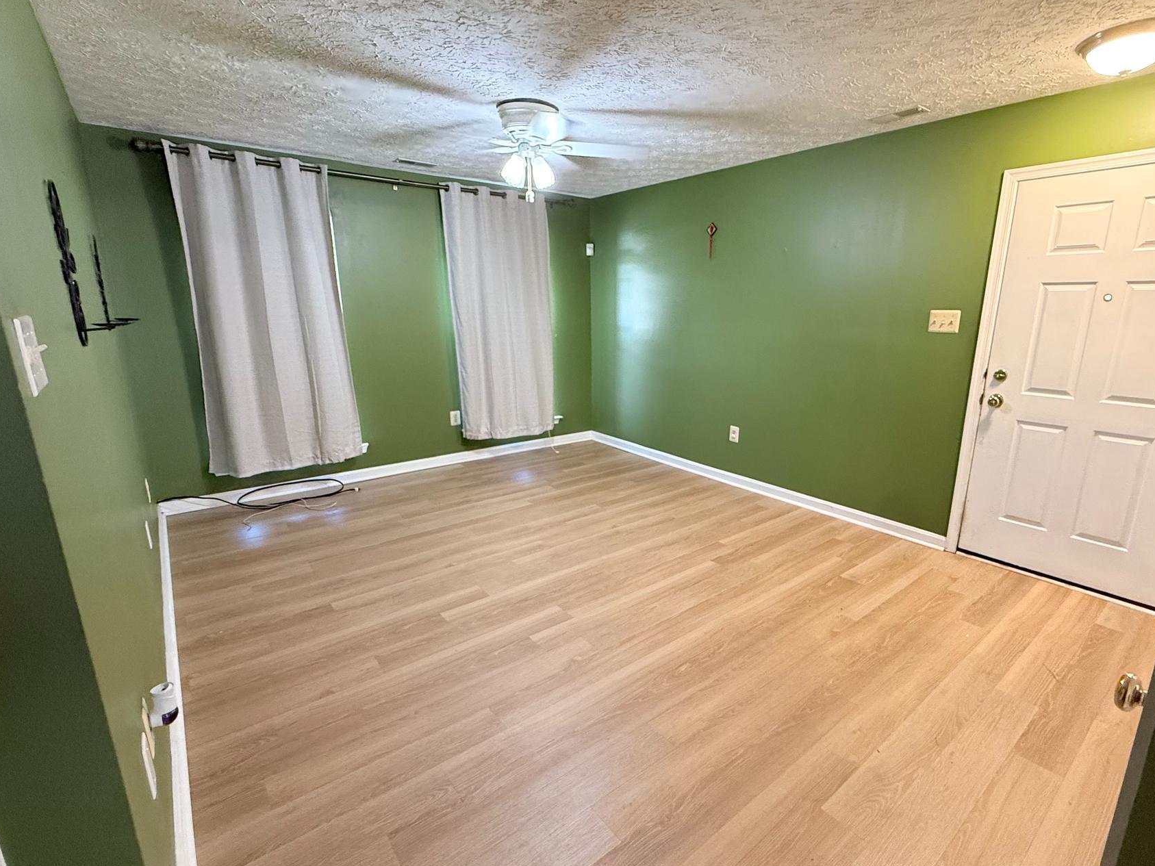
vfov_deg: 74.7
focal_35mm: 17
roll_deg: -0.7
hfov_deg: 90.8
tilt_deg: -13.6
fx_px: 567
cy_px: 446
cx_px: 627
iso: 500
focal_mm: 2.22
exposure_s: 1/60
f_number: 2.2
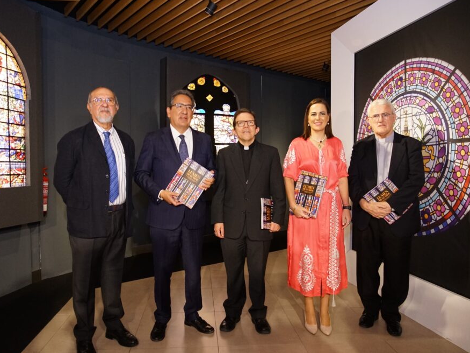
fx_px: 367
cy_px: 179
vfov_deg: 51.3
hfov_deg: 65.3
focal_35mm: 27
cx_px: 226
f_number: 2.8
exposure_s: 1/125
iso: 2500
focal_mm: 16
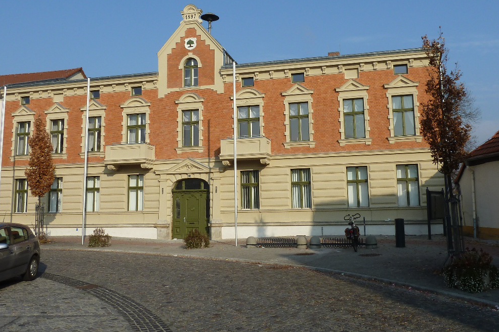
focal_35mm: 27
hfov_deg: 67.4
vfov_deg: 47.7
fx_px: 374
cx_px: 242
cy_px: 139
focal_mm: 4.1
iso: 80
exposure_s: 1/400
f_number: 5
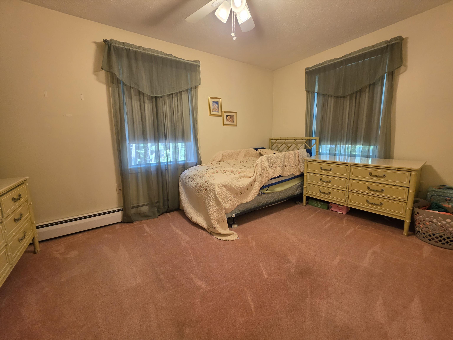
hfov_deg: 106.2
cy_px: 170
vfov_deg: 89.9
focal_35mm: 13
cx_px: 226
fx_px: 170
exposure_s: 1/60
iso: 200
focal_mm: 2.2
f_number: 1.9
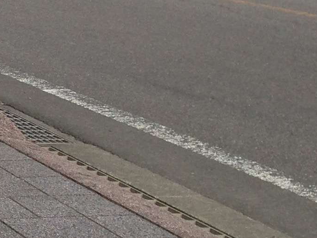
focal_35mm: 158
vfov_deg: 9.4
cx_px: -384
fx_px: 1446
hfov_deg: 11.0
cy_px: 129
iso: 50
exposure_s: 1/821
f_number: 2.4
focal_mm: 4.12
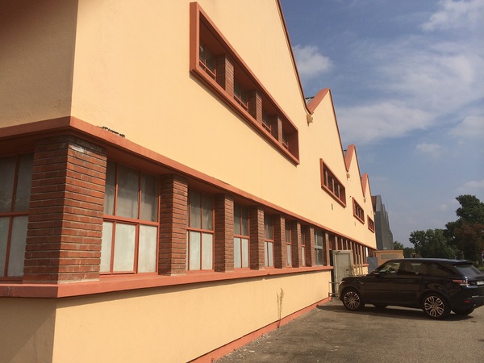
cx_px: 242
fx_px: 419
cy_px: 182
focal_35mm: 30
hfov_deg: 60.0
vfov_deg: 46.8
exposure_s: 1/4115
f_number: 2.2
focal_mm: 4.12
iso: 40
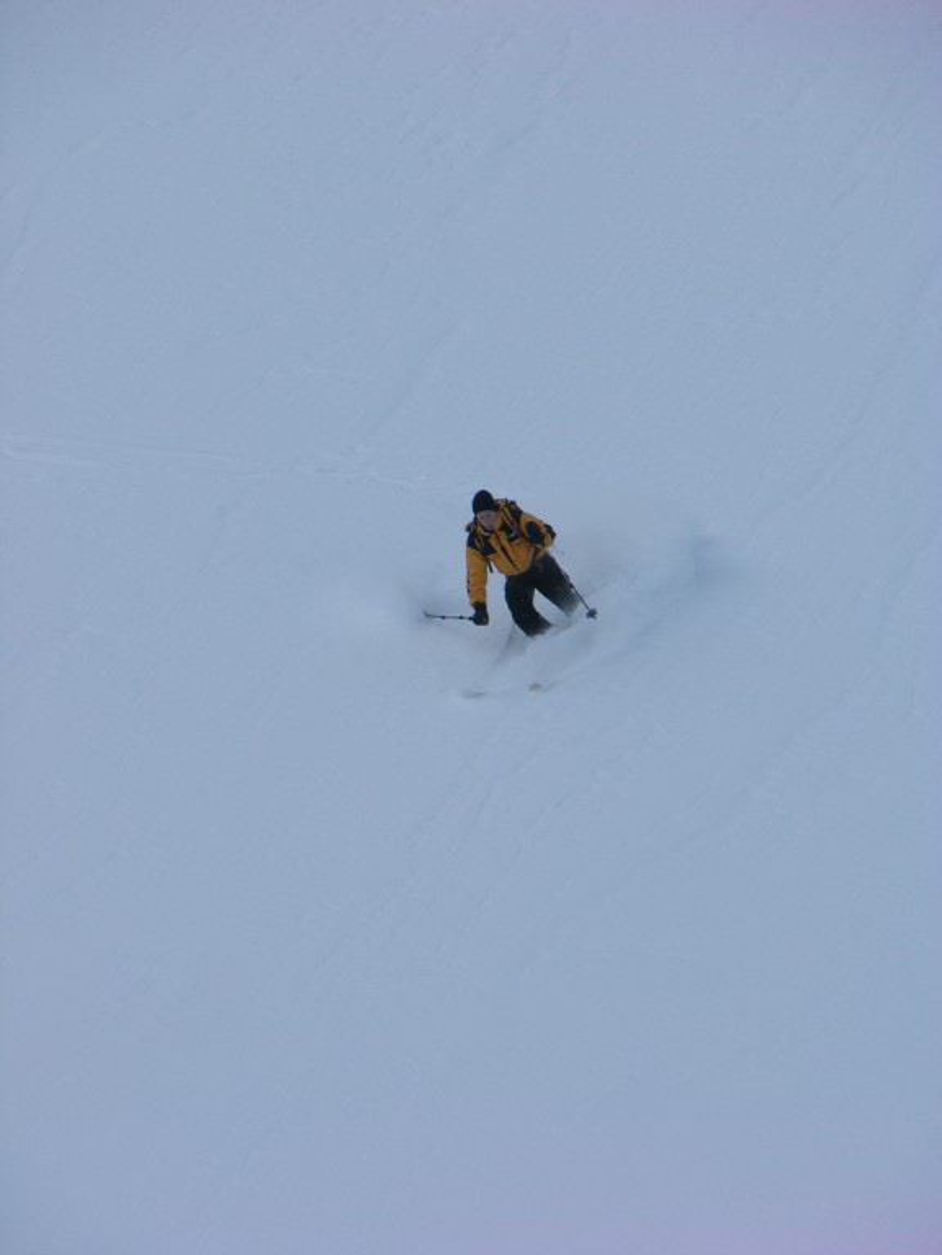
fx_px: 10159
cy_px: 628
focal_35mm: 280
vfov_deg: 7.1
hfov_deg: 5.3
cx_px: 471
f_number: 5.9
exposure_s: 1/383
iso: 50
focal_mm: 71.2
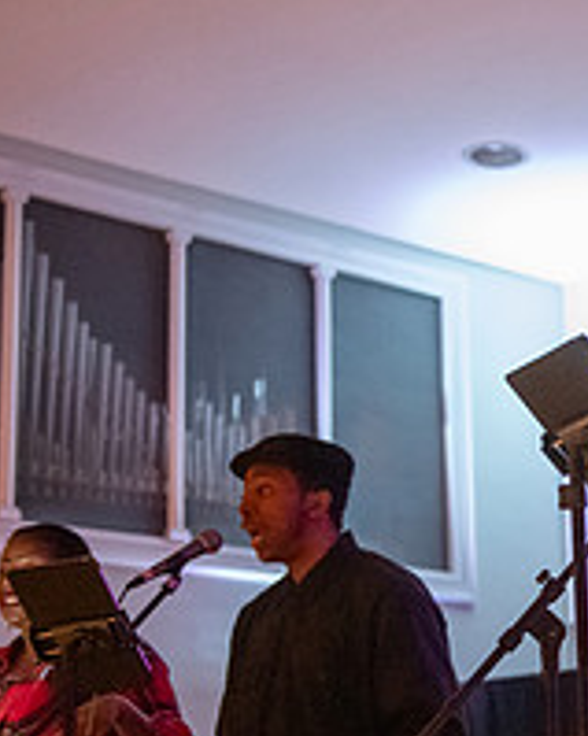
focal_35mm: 96
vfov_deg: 19.9
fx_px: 2090
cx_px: 913
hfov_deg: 14.8
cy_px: 475
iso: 8000
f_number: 2.8
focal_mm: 35
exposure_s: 1/50
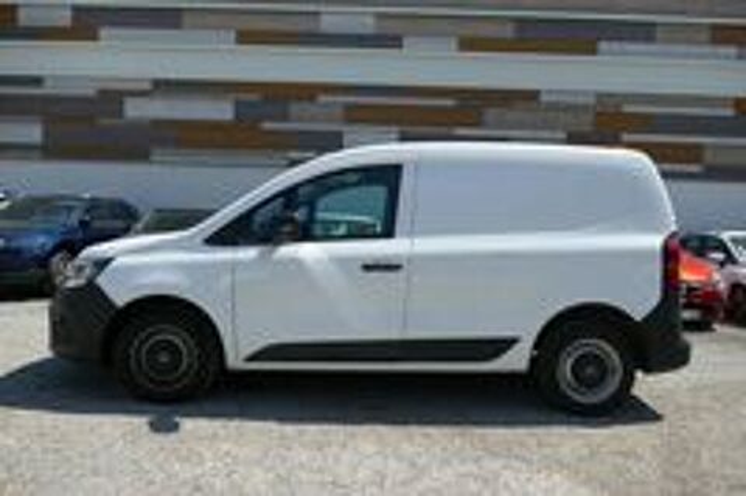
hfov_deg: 71.6
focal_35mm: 25
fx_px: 518
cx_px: 373
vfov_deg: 51.2
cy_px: 248
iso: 125
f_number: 2.8
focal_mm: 9.12
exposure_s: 1/2000
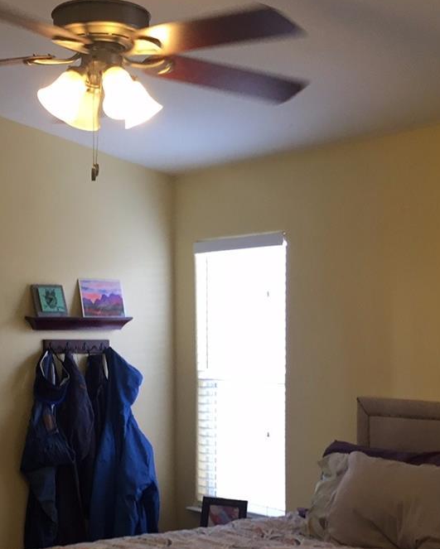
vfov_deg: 29.4
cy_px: 351
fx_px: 1041
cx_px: 170
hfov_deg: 23.8
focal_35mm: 64
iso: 64
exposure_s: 1/30
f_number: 2.2
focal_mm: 4.15
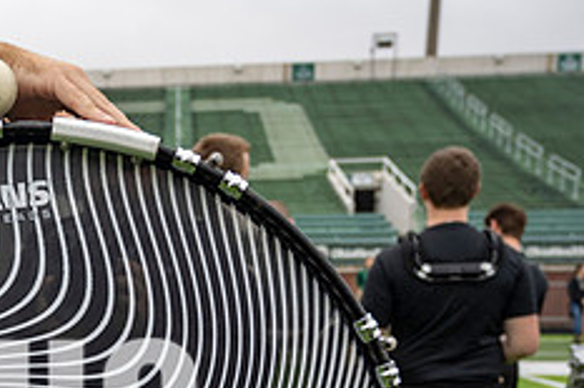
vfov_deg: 20.8
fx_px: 989
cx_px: 8
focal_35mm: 61
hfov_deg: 30.7
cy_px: 457
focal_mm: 24.5
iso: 320
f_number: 4
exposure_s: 1/200
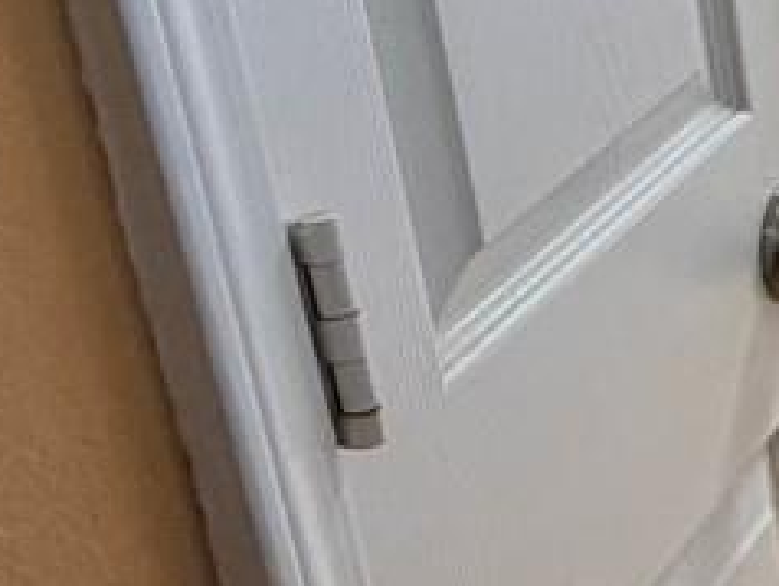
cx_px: 2098
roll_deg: -4.6
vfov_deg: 15.6
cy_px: 69
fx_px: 2118
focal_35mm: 94
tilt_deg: -20.3
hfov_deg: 12.8
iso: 160
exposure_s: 1/120
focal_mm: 2.22
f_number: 2.2
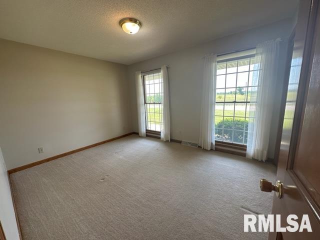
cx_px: 160
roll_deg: +2.0
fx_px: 129
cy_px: 120
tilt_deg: -11.3
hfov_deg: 102.1
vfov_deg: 85.7
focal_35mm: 14
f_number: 2.2
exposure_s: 1/99
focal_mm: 2.22
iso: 64
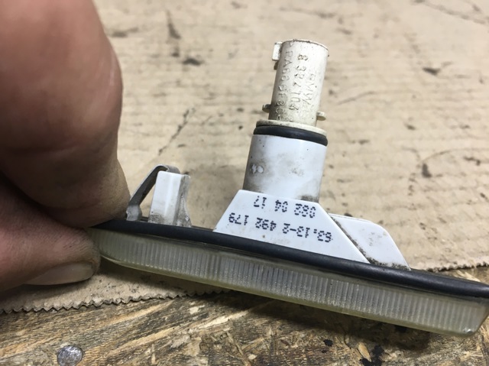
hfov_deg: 61.7
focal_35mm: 29
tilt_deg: -39.0
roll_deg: -6.2
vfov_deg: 48.2
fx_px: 409
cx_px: 244
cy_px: 183
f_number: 2.2
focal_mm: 4.15
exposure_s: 1/33
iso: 64
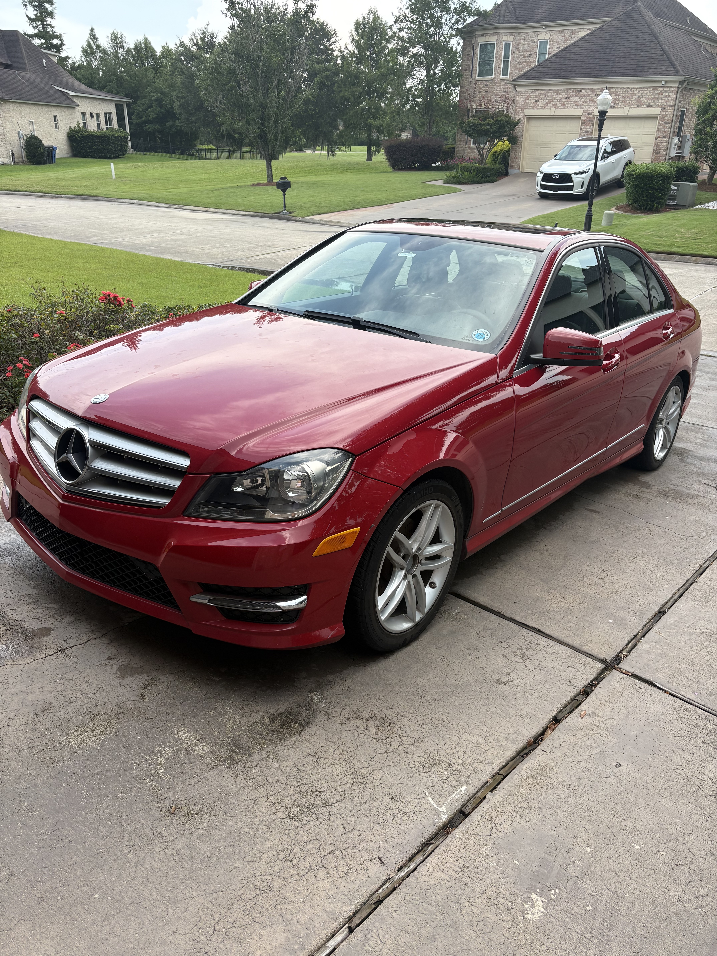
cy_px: 478
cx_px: 358
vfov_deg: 67.3
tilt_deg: -25.1
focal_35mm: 26
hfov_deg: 53.1
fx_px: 718
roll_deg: -0.9
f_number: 1.6
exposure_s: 1/716
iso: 50
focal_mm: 5.96
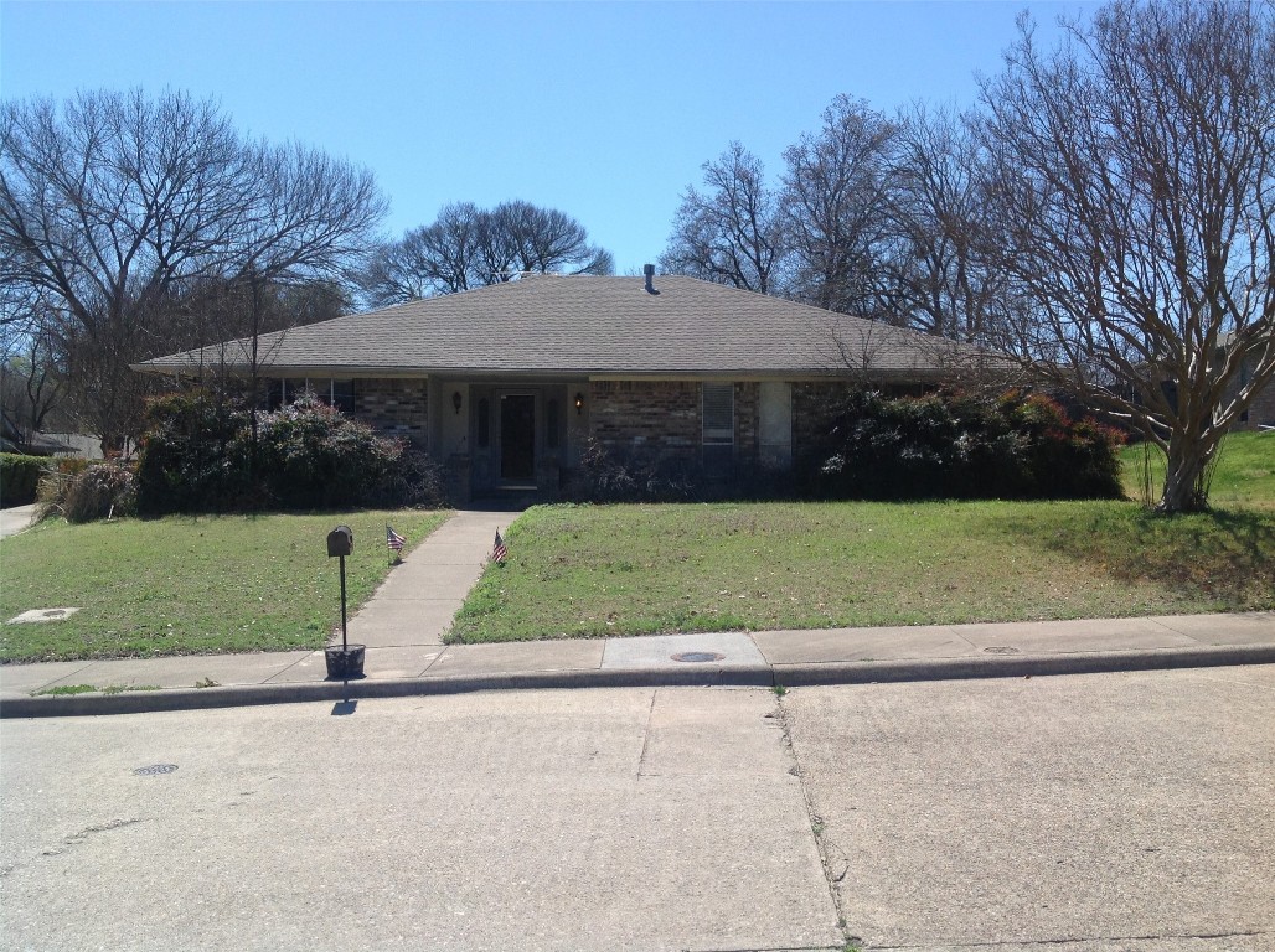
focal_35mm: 35
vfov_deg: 40.6
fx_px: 1287
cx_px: 638
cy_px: 476
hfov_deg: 52.7
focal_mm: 4.28
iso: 50
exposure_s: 1/1592
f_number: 2.4
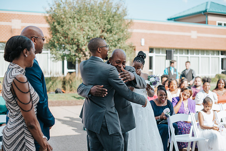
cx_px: 113
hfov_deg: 39.6
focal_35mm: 50
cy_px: 76
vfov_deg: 27.0
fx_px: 314
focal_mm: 50
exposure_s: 1/2000
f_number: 2.5
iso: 200
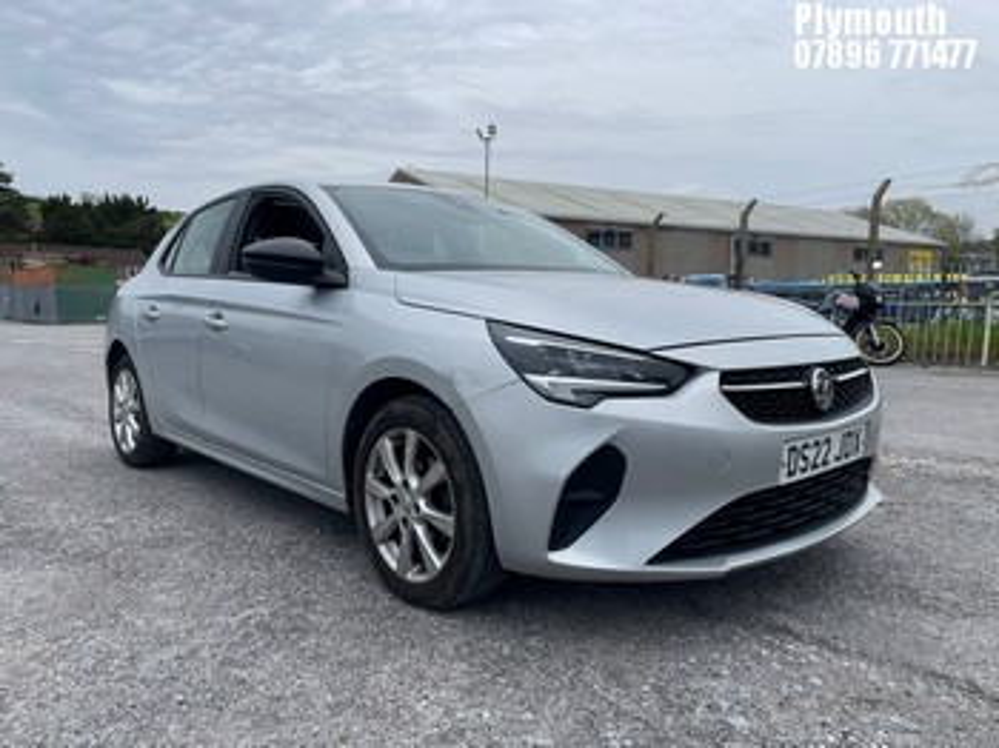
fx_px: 750
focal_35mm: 26
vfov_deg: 53.0
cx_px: 500
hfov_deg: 67.3
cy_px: 374
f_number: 1.6
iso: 32
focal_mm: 4.2
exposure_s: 1/2092
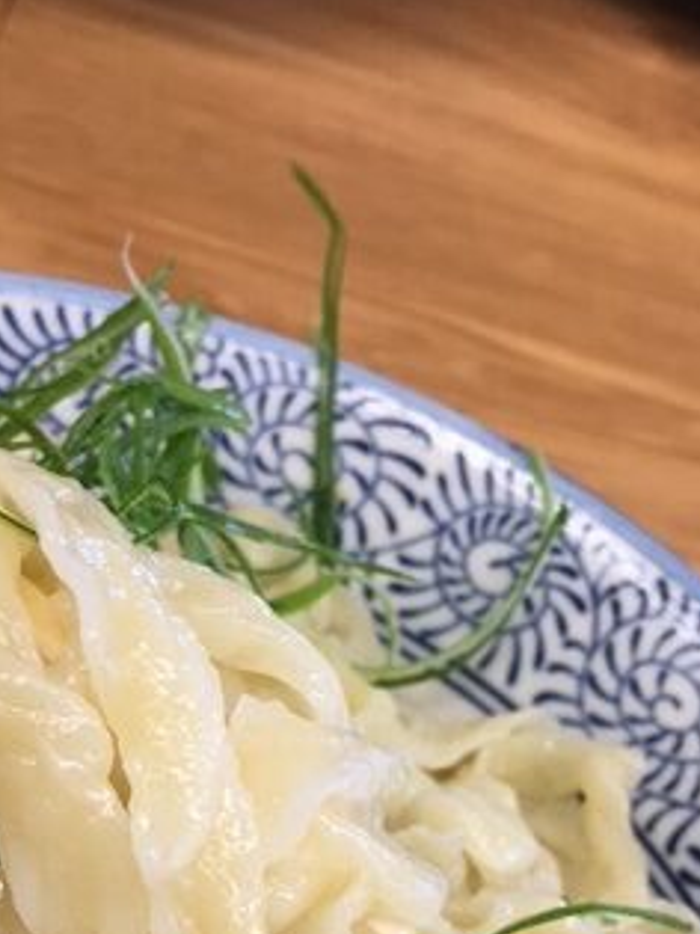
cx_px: 320
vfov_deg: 30.9
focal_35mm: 59
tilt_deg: -56.3
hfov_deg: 24.8
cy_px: 884
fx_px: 1592
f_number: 2.2
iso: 40
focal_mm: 4.15
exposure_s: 1/30
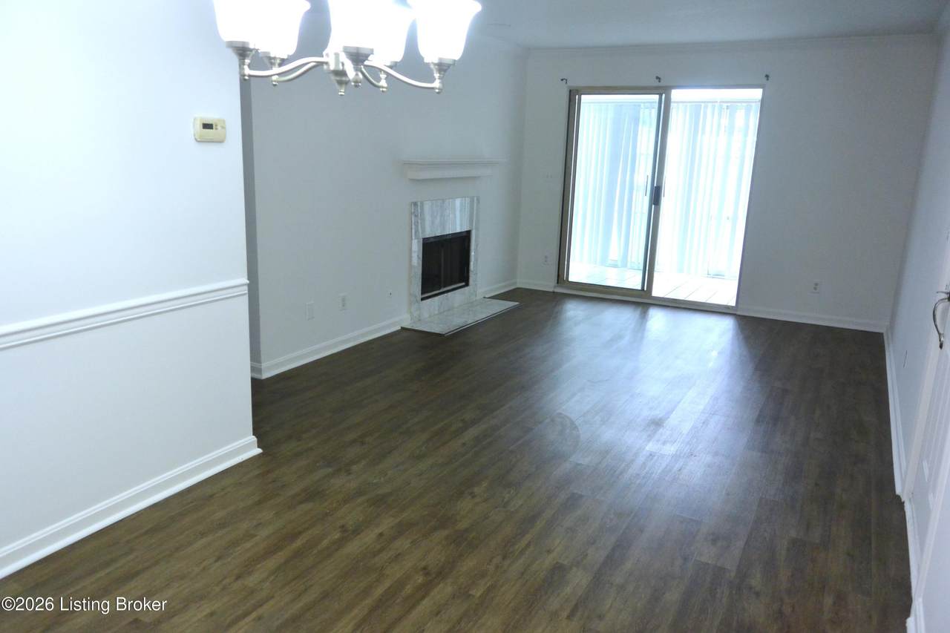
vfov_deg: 47.9
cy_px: 316
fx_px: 712
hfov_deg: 67.4
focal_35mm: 27
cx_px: 475
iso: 400
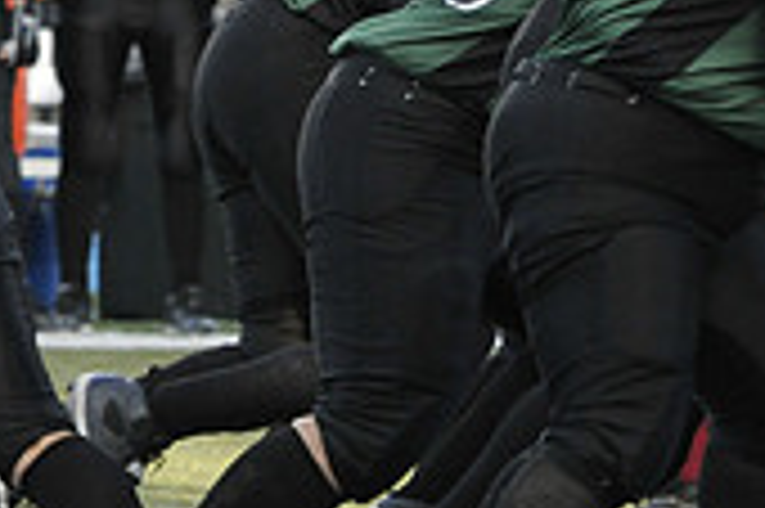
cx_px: -126
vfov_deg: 1.3
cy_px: 144
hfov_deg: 2.0
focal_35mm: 1024
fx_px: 21739
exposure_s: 1/1000
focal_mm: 300
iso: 4000
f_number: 10
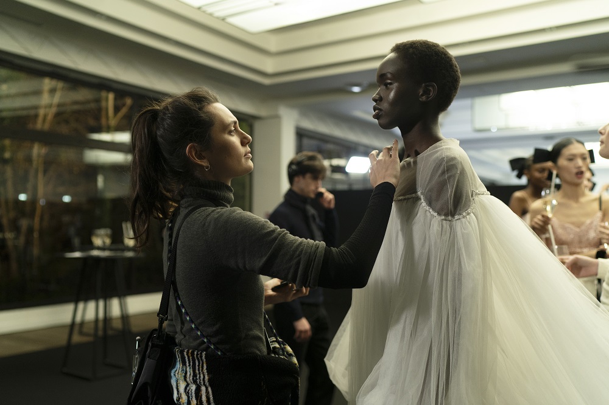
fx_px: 592
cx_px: 304
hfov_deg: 54.5
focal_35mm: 35
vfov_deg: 37.8
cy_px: 202
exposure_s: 1/250
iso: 1600
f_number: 2.2
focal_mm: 35
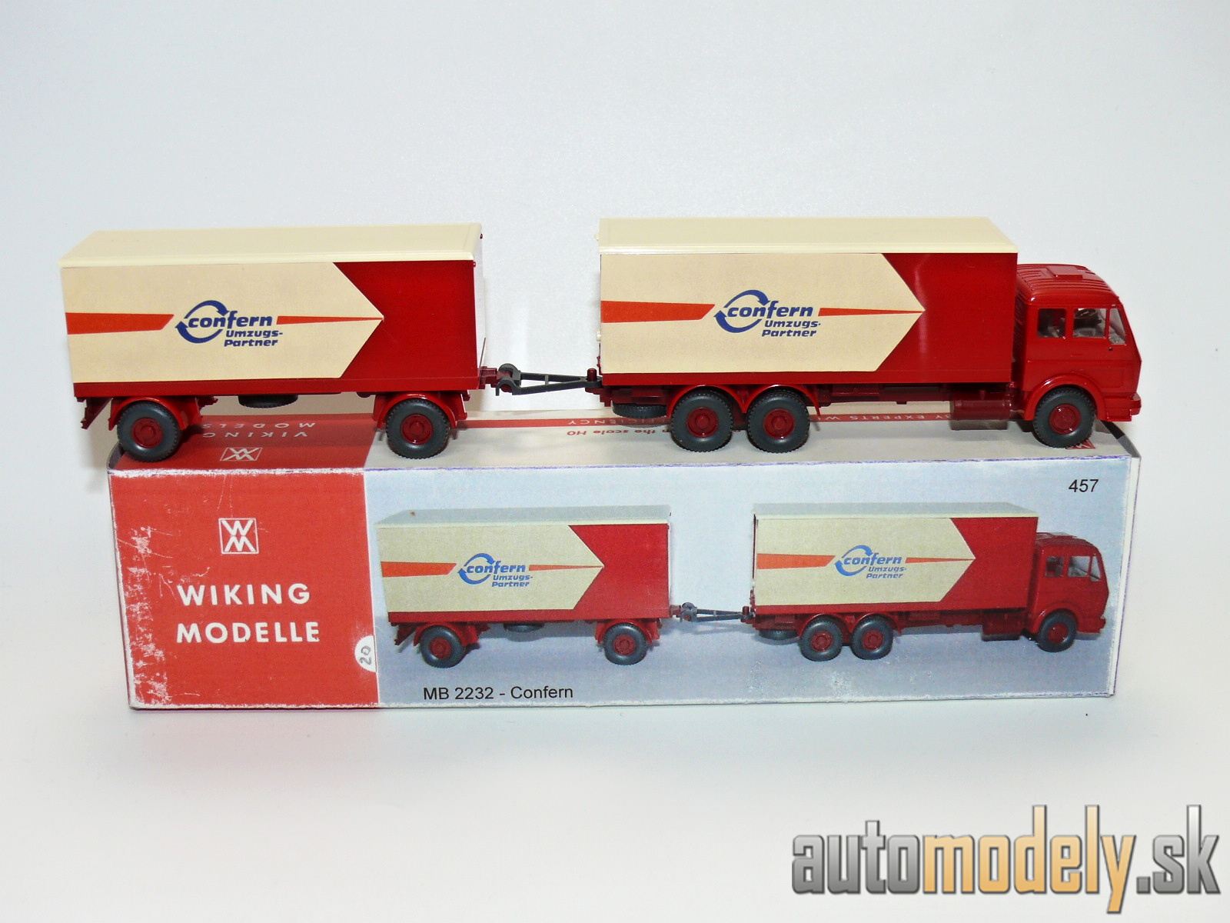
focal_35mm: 50
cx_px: 615
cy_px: 462
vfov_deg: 29.1
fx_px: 1777
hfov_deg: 38.2
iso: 100
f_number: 4
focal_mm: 9.1
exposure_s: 1/30
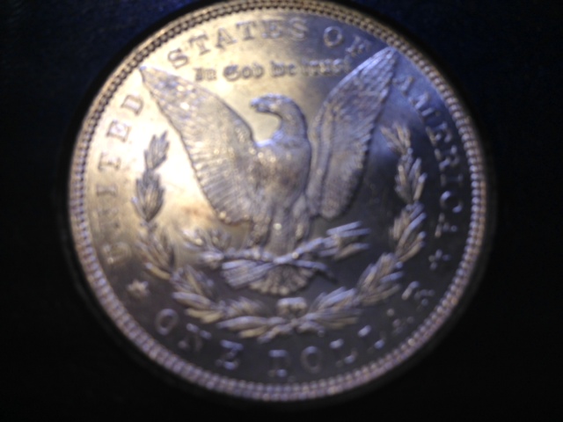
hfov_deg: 55.4
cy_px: 211
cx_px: 282
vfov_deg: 42.9
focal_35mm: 33
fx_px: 537
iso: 50
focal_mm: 4.12
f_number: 2.4
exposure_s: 1/245
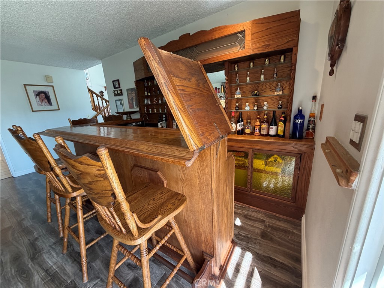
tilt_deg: -14.0
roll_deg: +3.7
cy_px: 144
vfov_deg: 85.7
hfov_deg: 102.1
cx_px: 192
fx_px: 155
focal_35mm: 14
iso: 250
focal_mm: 2.22
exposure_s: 1/60
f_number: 2.2
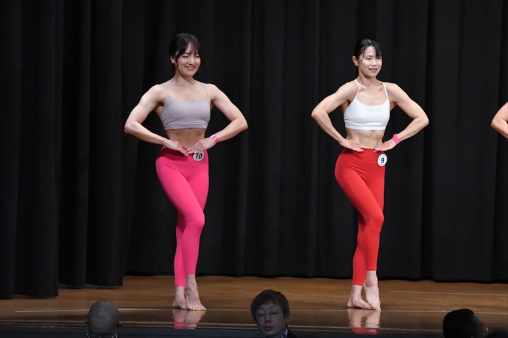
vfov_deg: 6.1
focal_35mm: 225
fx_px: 3173
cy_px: 169
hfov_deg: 9.2
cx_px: 254
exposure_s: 1/400
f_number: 5.6
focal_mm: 150
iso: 8000
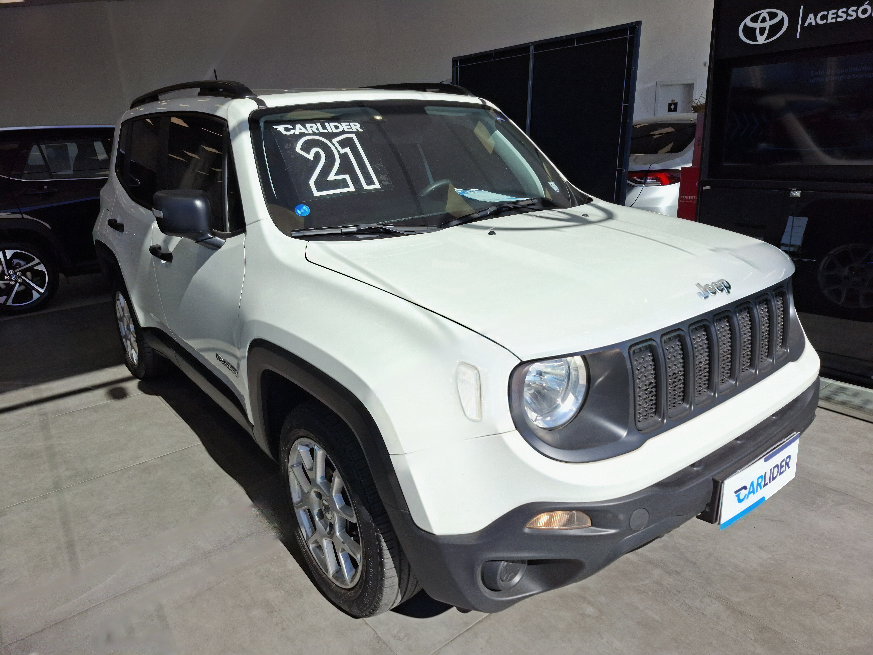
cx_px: 436
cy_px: 328
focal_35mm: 23
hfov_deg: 73.9
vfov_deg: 58.9
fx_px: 580
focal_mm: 5.54
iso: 50
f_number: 1.8
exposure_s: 1/2000
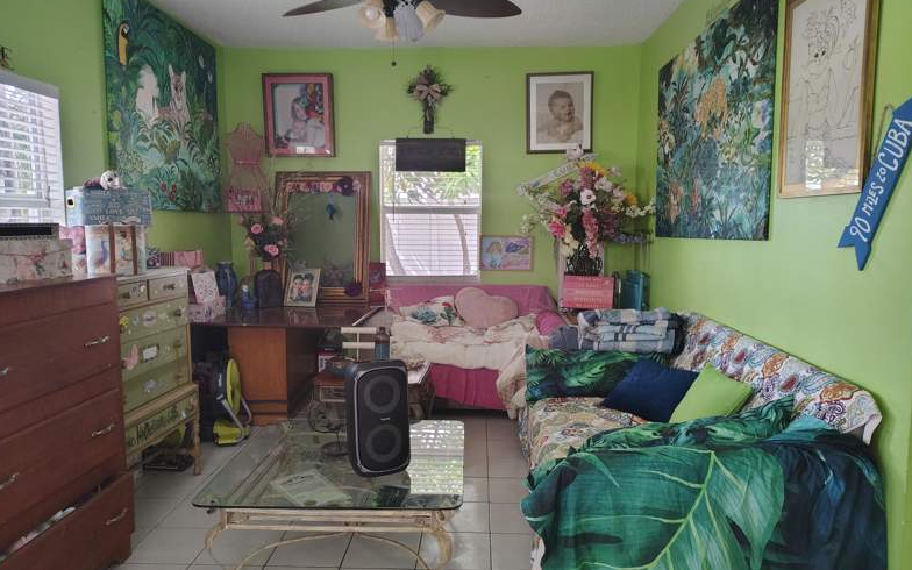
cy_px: 285
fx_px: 646
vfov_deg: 47.6
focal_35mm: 26
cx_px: 455
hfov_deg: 70.4
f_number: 1.8
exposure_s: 1/40
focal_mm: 5.56
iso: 1366
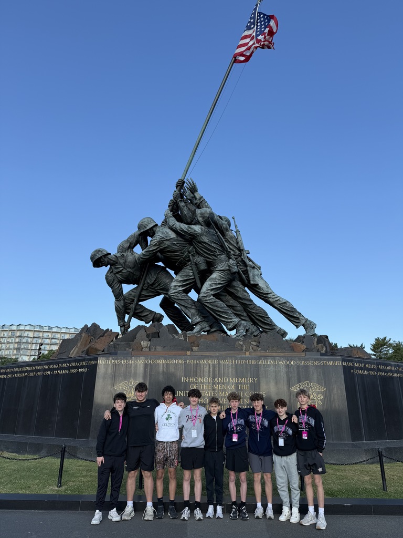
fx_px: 373
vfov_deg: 71.6
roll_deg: +0.0
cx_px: 202
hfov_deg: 56.8
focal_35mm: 24
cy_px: 269
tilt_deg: +21.9
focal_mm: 6.76
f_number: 1.78
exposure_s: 1/1855
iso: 80
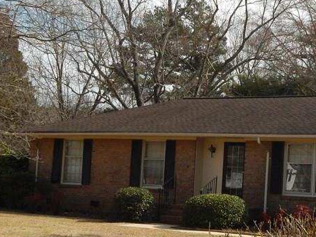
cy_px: 148
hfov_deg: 22.6
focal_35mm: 85
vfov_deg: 17.3
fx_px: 776
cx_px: 267
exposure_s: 1/800
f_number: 6.9
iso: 400
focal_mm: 6.8
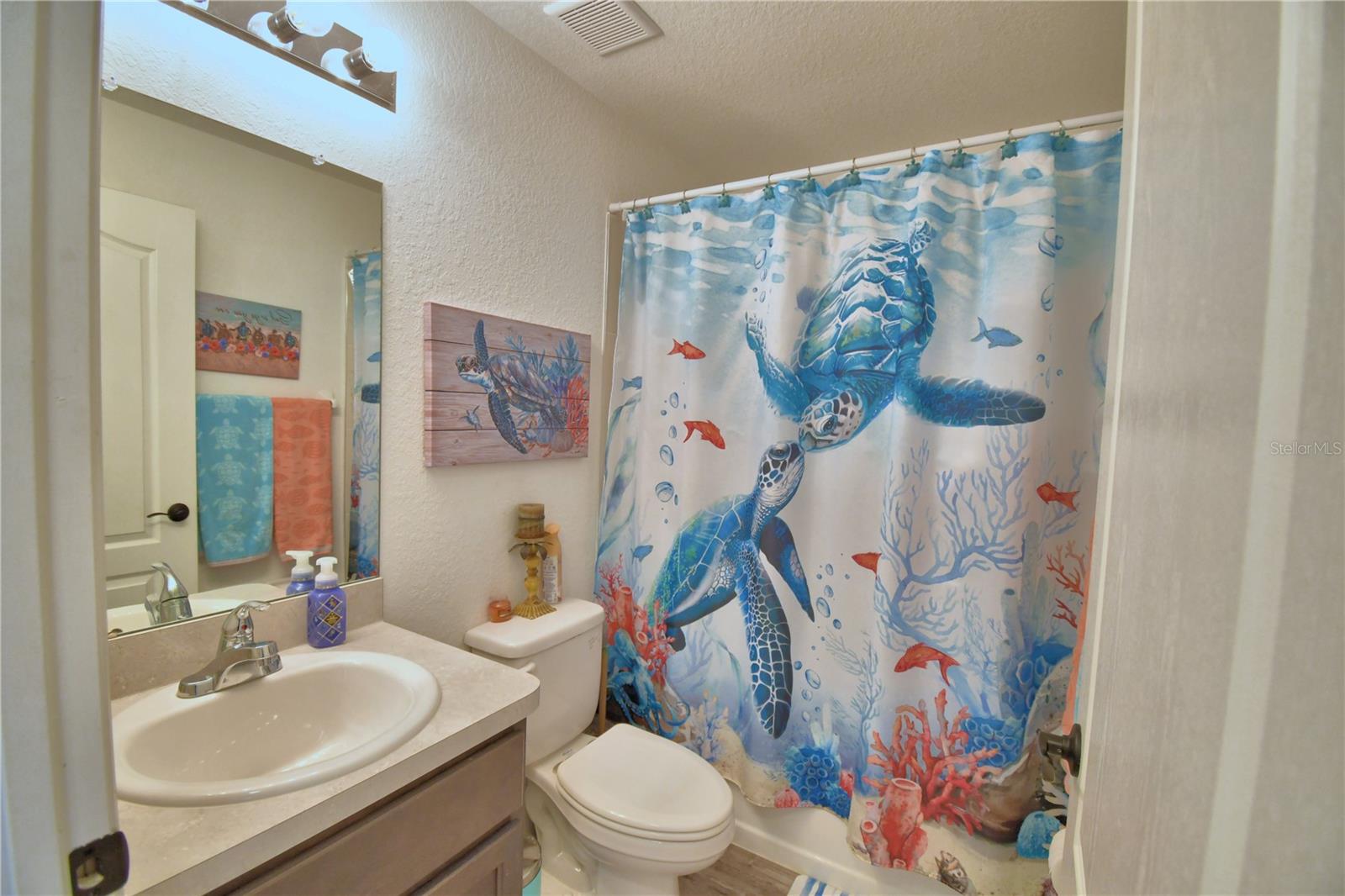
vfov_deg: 77.3
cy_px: 448
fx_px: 560
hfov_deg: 100.4
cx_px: 672
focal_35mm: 15
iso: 450
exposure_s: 1/30
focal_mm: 10
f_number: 4.5
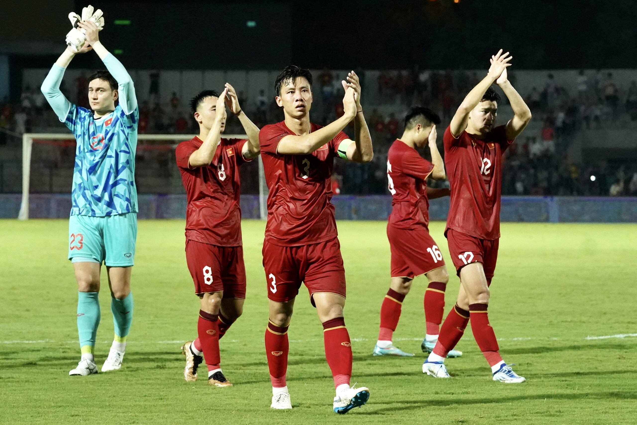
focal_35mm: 135
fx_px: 2389
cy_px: 212
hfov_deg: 15.2
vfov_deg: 10.2
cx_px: 318
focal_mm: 135
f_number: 5.6
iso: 10000
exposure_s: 1/1000
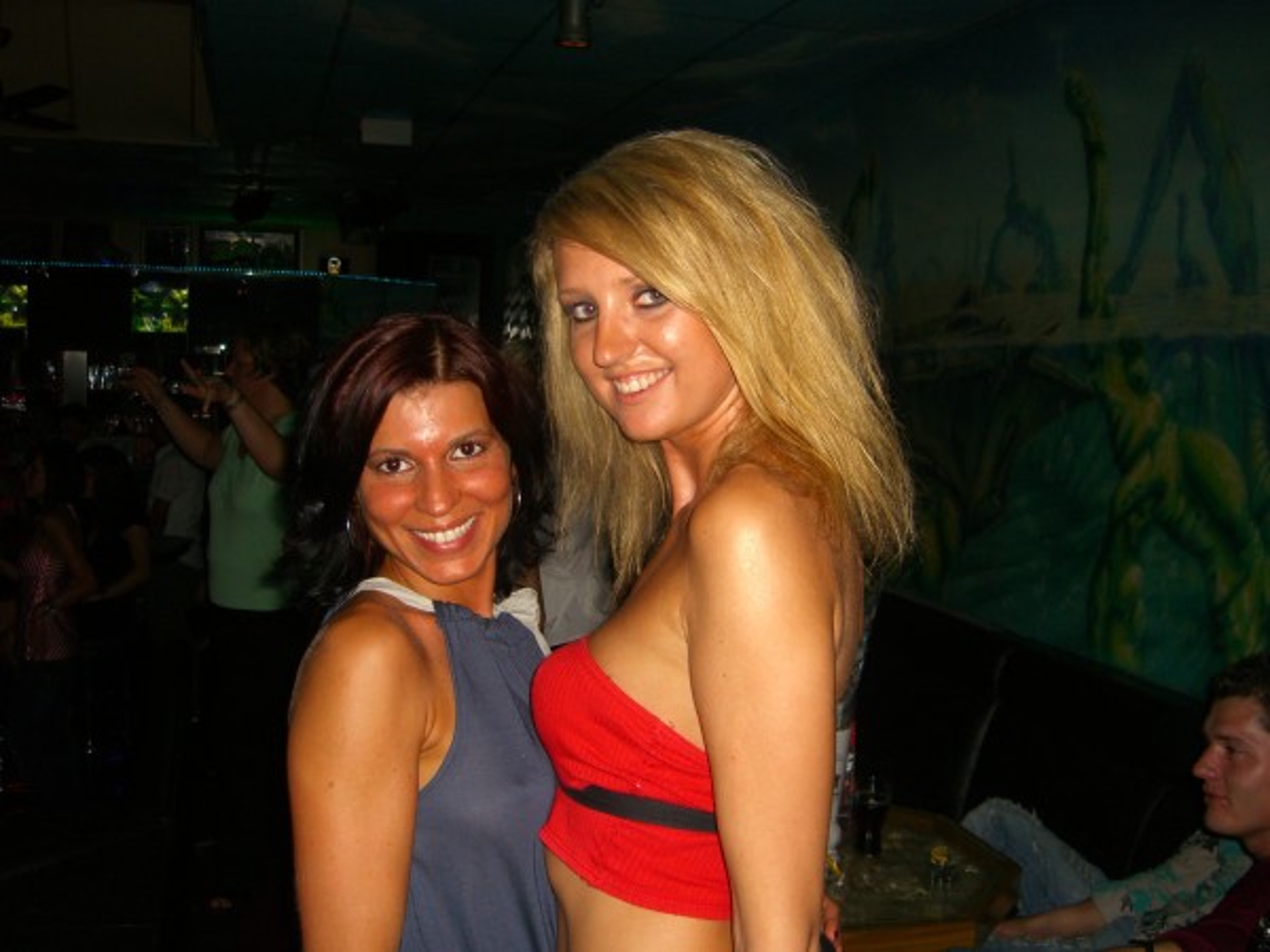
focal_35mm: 38
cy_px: 476
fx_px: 1394
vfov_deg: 37.7
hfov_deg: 49.0
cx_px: 635
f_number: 2.8
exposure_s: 1/60
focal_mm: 7.9
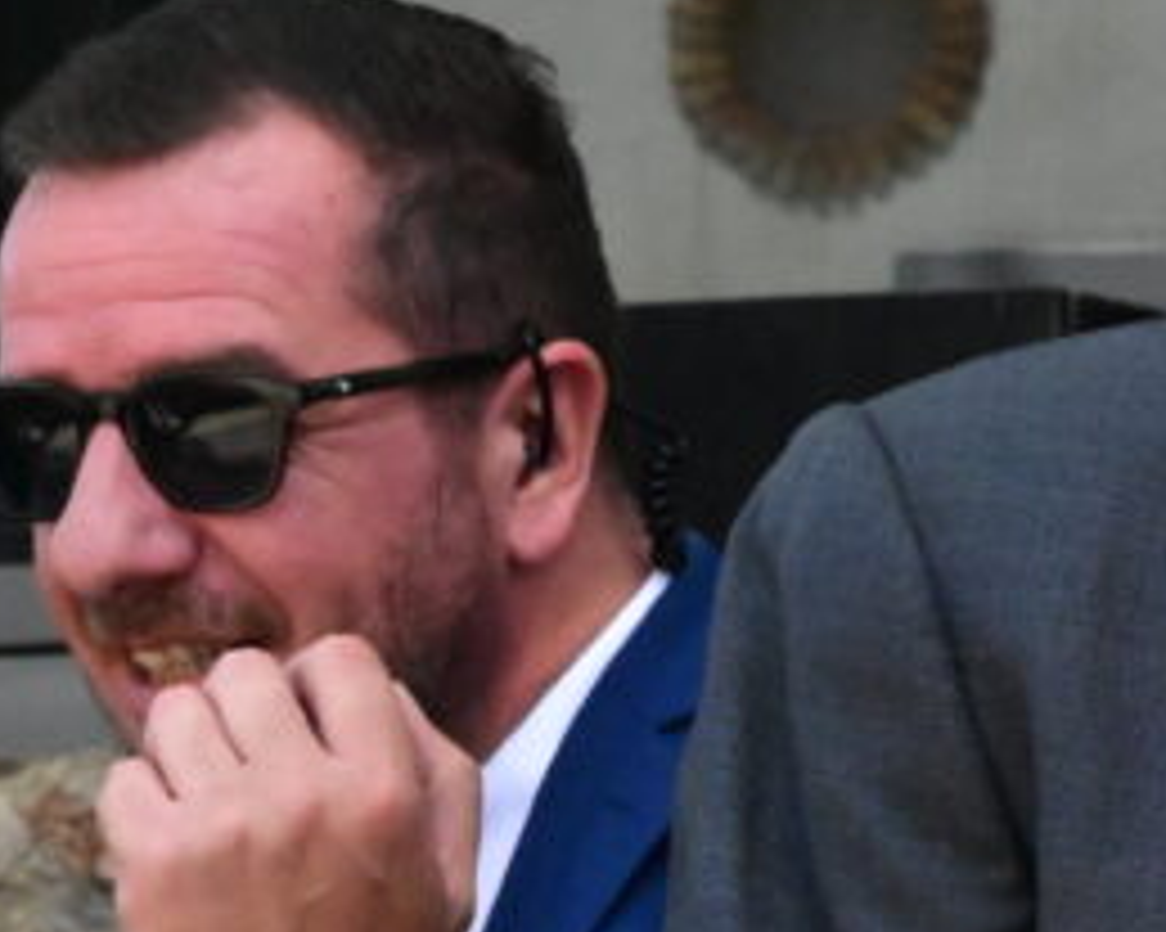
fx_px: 11246
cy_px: 806
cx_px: 2431
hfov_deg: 5.8
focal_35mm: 326
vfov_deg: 4.7
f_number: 14
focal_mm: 75
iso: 8000
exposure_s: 1/1600
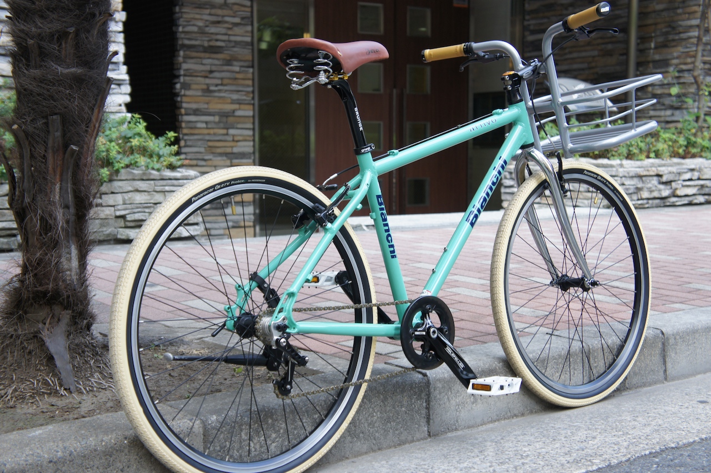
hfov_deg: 36.9
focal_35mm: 54
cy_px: 236
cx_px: 356
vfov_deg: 25.0
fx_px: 1066
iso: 200
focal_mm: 36
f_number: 4.5
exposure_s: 1/60
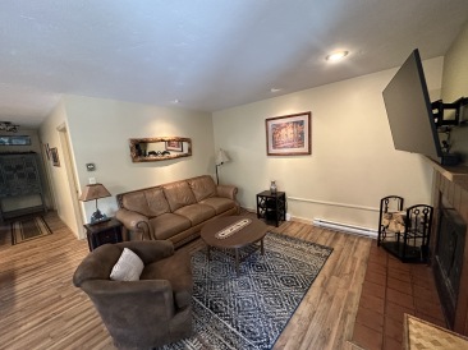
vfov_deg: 85.6
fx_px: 189
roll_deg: +4.6
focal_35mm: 14
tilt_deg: -8.0
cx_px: 234
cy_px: 175
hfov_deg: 102.1
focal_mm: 2.22
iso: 500
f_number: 2.2
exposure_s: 1/60
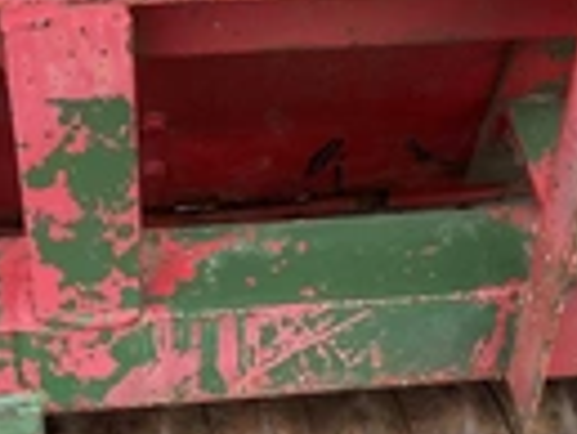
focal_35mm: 90
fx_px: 1502
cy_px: 268
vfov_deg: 16.4
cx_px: 300
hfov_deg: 21.8
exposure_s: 1/60
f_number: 1.8
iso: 80
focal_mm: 3
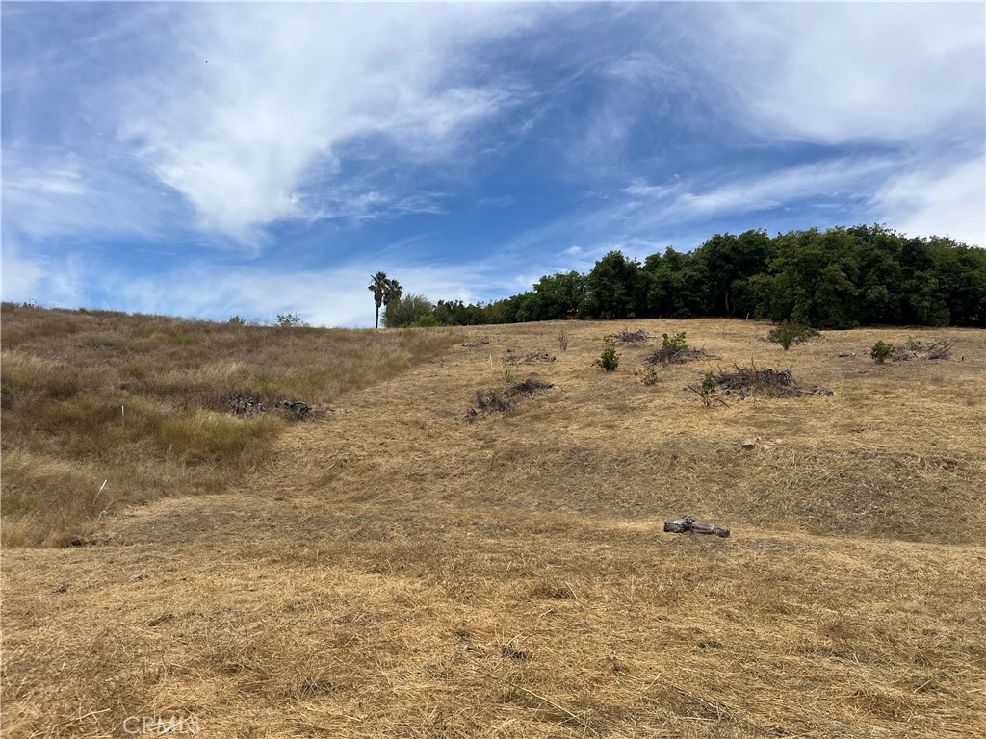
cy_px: 370
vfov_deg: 53.1
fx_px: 741
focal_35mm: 26
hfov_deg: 67.3
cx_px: 493
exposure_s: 1/5319
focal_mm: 5.1
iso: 50
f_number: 1.6
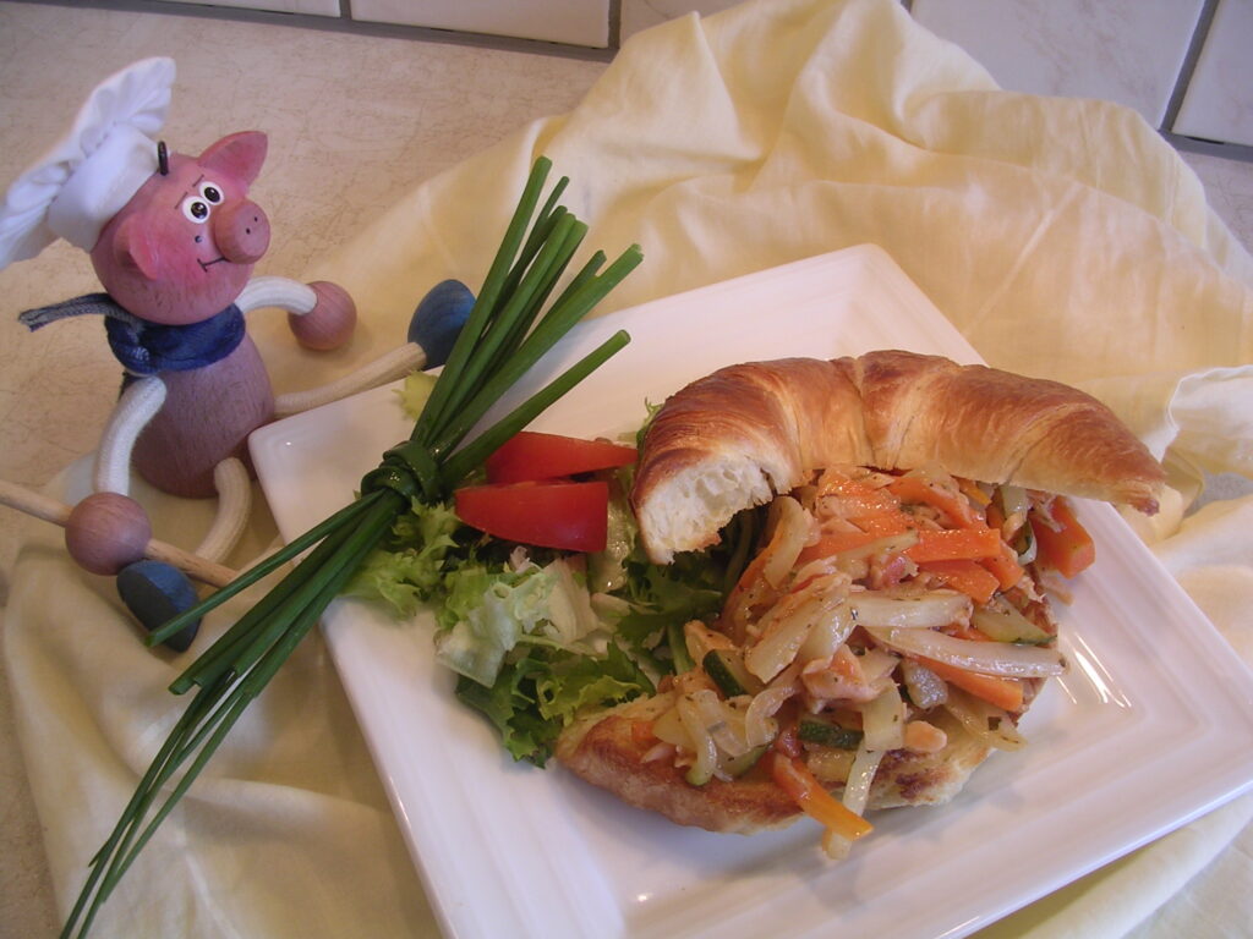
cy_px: 470
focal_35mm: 38
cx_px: 626
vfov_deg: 37.7
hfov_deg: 49.0
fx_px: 1375
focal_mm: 5.8
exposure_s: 1/109
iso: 100
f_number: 2.8
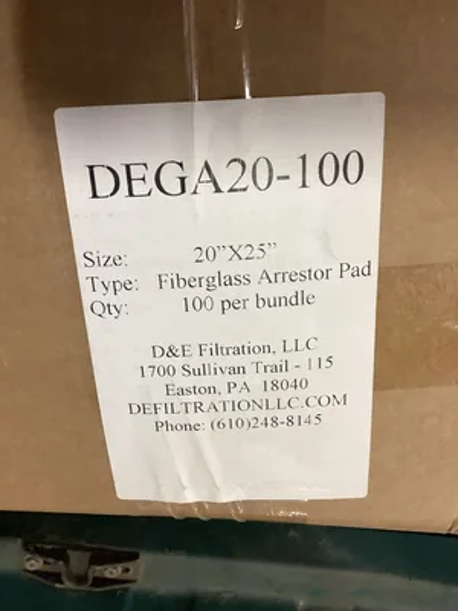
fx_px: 547
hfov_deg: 45.4
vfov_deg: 58.4
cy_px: 306
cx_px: 229
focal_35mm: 31
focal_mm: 3.3
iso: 250
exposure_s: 1/60
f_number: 2.4
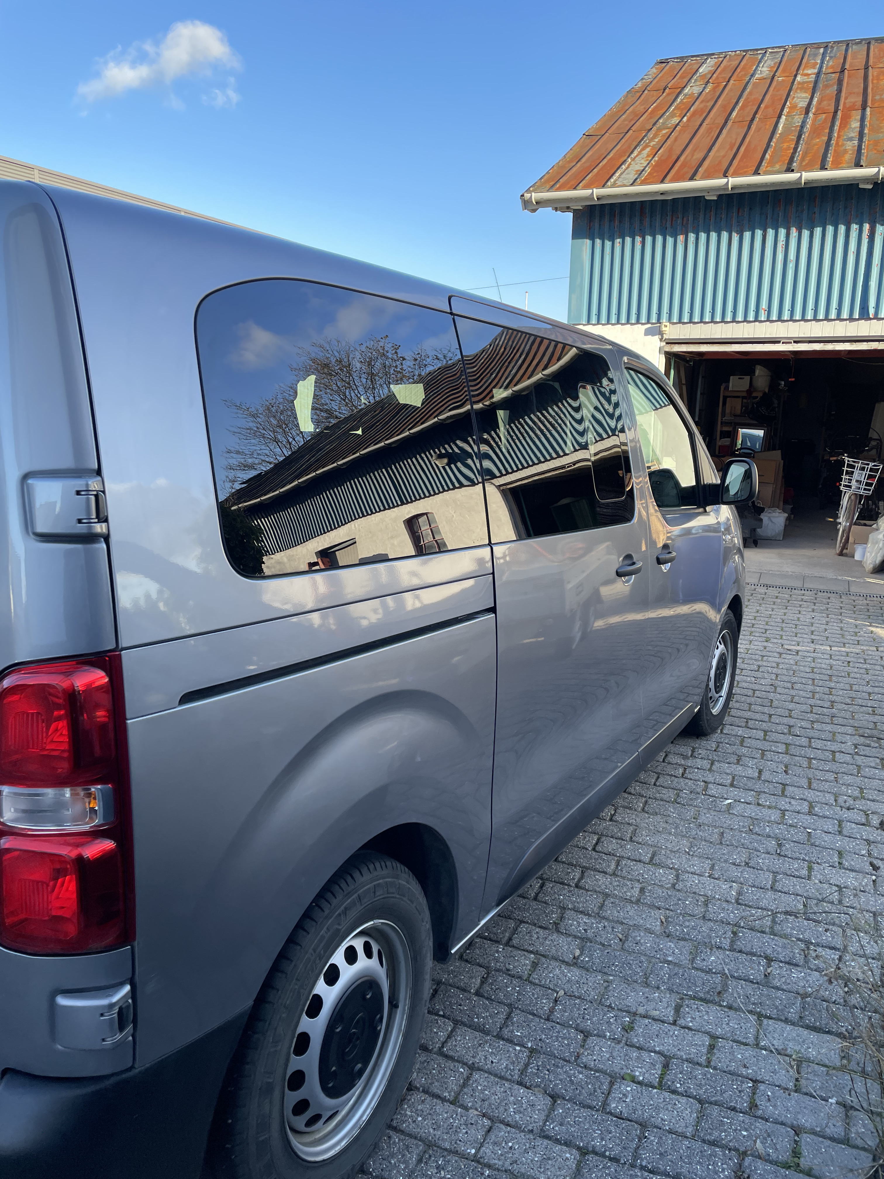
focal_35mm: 26
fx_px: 885
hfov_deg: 53.1
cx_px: 442
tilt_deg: -12.6
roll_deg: -0.8
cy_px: 590
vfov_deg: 67.3
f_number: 1.6
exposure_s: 1/491
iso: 32
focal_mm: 4.2
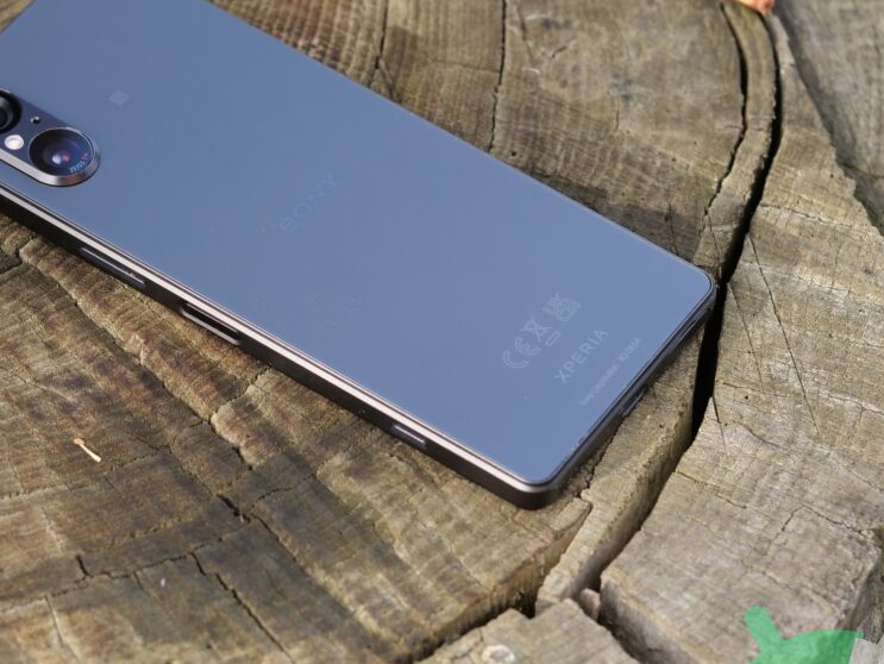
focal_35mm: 205
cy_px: 249
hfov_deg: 9.6
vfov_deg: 7.3
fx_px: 5238
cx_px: 222
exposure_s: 1/160
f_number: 3.2
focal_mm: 60
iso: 200
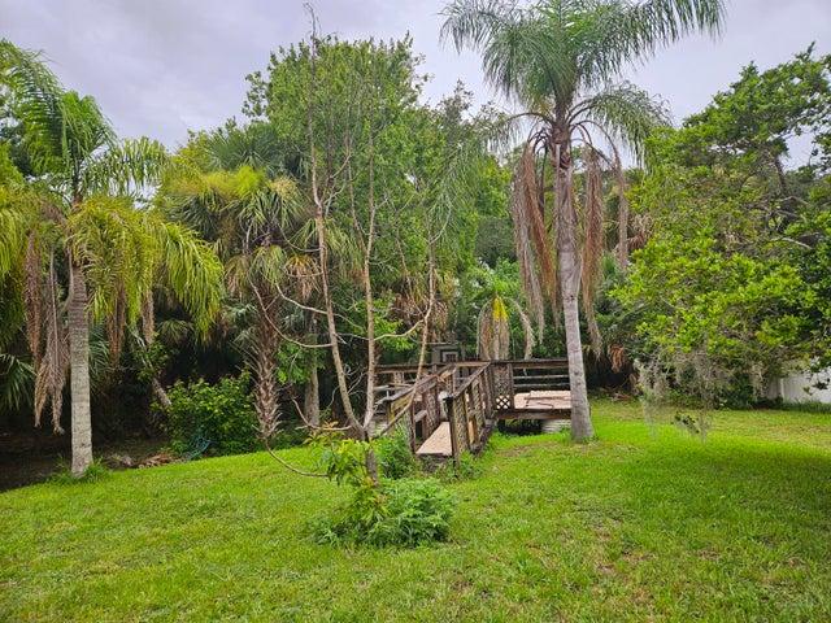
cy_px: 312
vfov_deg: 58.9
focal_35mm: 23
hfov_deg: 73.9
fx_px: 552
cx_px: 416
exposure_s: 1/1250
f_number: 1.8
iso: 25
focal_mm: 5.4
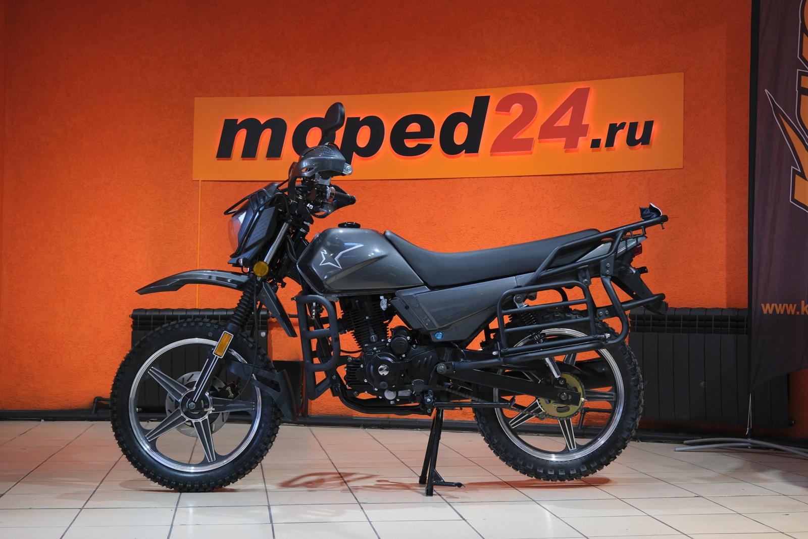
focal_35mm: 46
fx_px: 1032
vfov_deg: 29.2
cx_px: 404
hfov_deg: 42.7
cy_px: 270
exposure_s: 1/100
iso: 1250
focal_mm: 30.8
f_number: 4
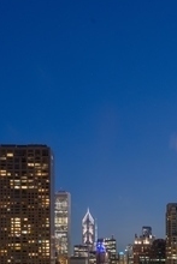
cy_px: 271
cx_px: 128
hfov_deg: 22.1
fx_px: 449
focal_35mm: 61
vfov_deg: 30.3
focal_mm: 28
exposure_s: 13
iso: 320
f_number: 8
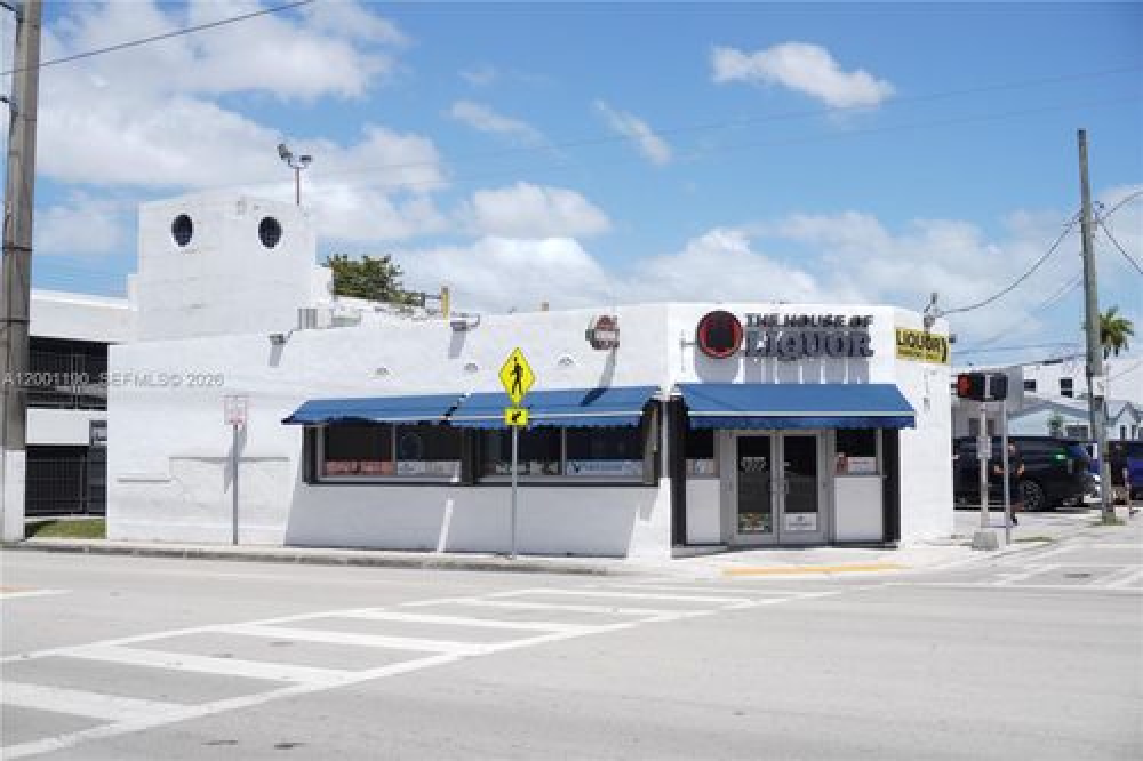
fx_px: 1381
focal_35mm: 44
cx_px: 572
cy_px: 380
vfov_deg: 30.8
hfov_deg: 45.0
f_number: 9
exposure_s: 1/200
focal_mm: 29
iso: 64
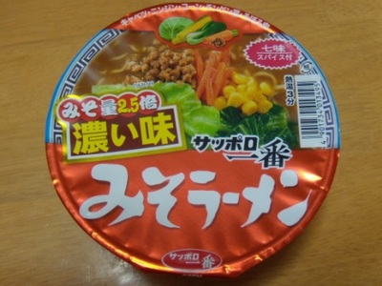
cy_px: 143
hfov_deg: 51.4
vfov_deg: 39.7
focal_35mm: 36
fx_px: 397
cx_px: 191
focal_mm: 6.4
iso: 320
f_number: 3.6
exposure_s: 1/60
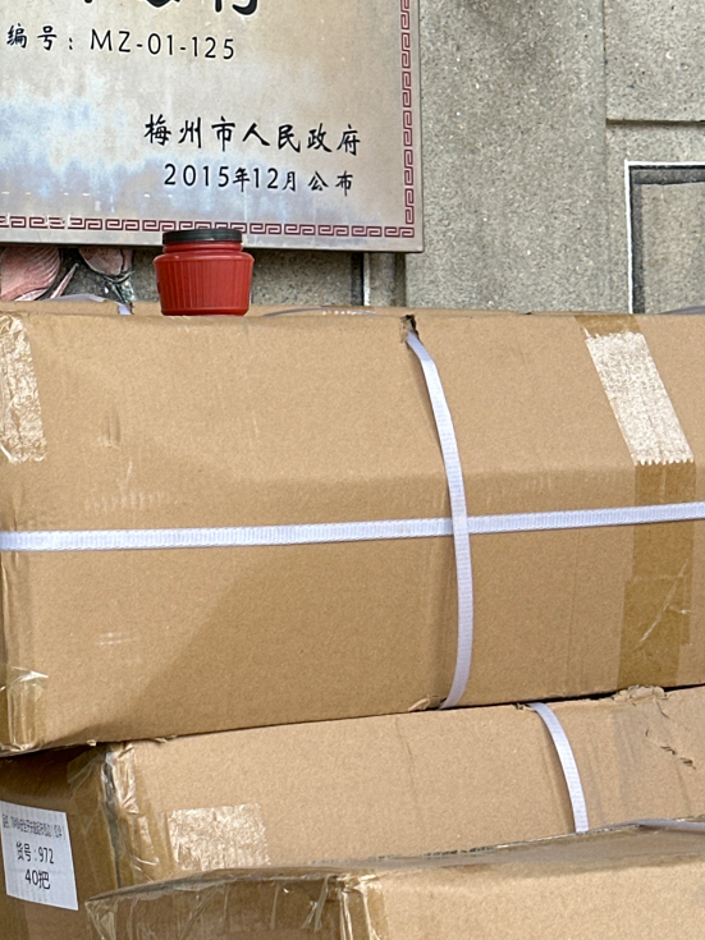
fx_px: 2662
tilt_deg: +2.4
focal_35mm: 98
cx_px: 89
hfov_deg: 14.9
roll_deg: +0.4
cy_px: 165
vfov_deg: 19.8
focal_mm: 6.86
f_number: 1.78
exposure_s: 1/284
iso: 64
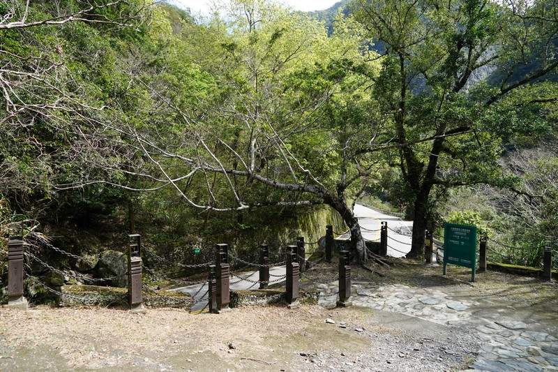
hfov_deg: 73.8
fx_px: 372
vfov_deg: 53.1
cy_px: 186
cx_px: 279
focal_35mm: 24
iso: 400
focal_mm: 24
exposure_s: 1/500
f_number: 5.6
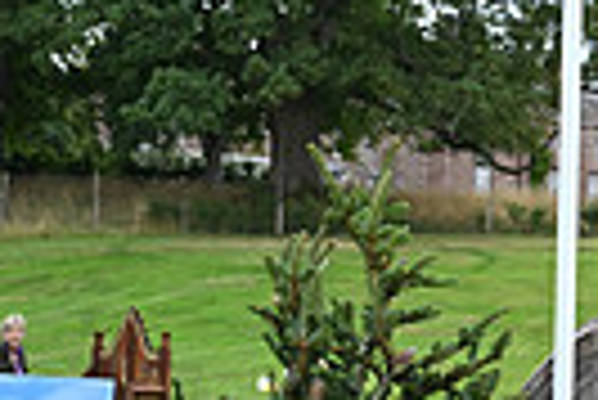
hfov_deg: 8.8
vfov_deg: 6.3
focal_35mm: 218
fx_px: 3625
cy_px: 240
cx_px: 1259
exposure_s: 1/1250
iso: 720
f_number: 5.6
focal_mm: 50
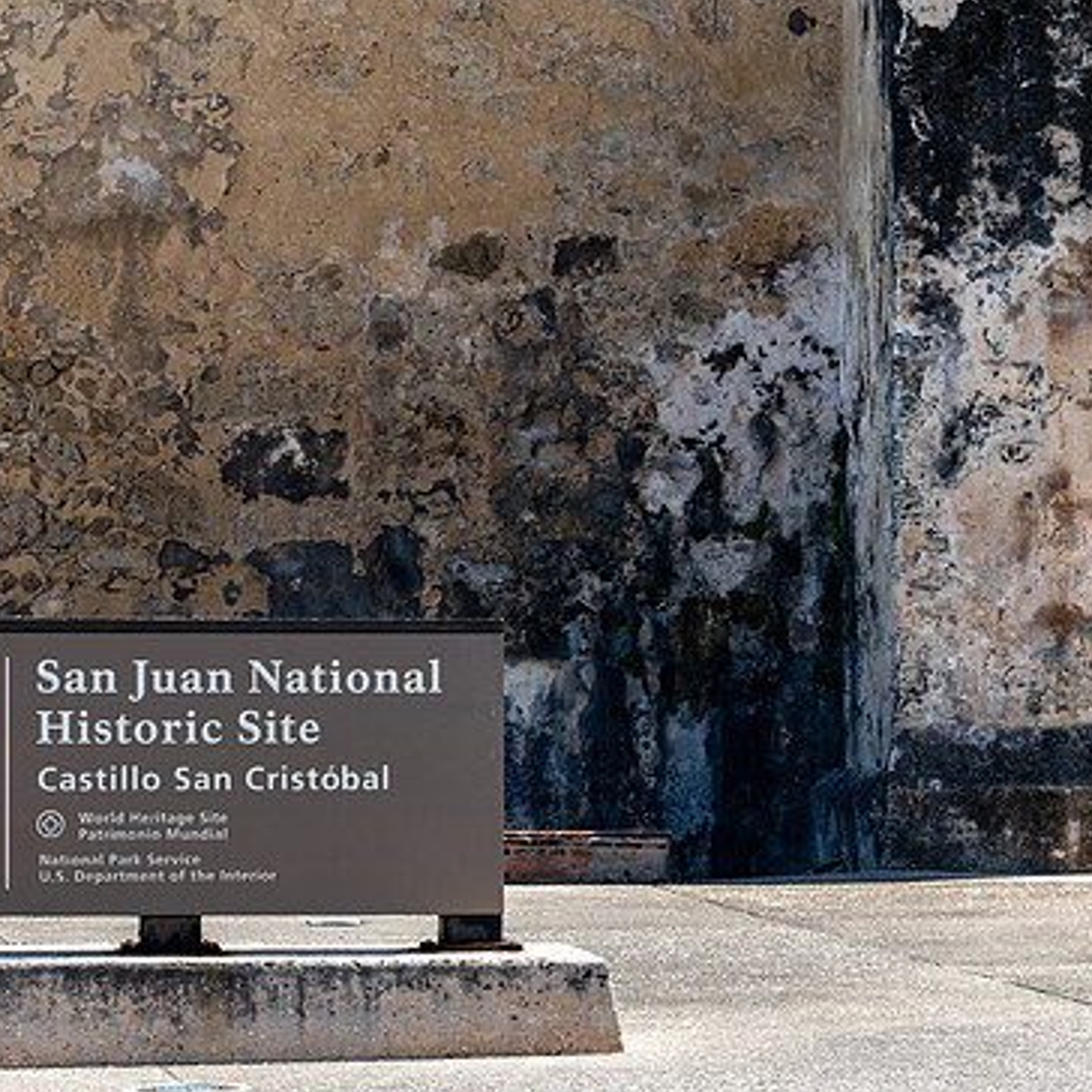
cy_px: 698
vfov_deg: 15.0
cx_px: 331
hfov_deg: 15.0
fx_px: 4140
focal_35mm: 116
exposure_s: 1/125
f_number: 8
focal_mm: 70
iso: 125
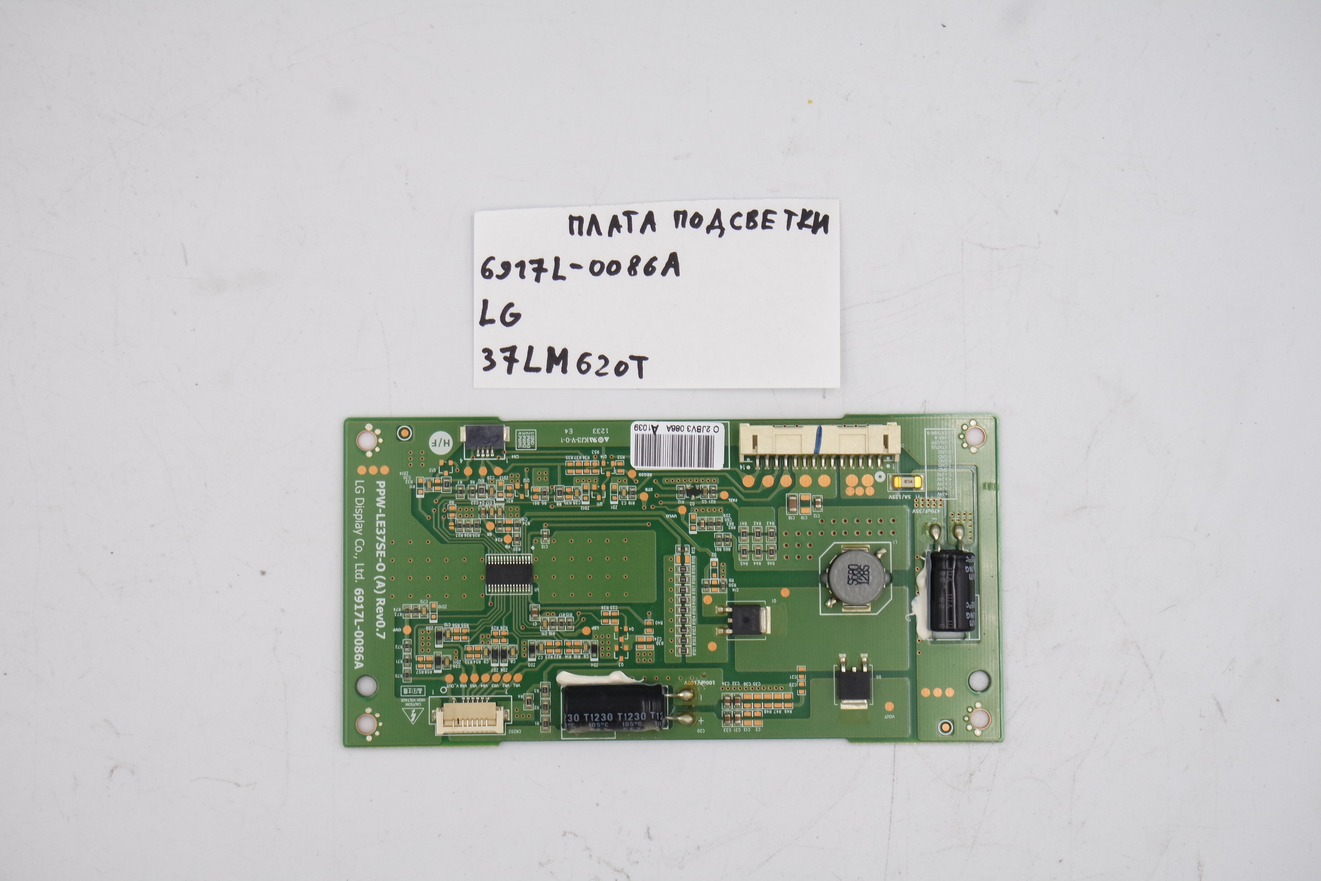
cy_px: 440
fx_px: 2348
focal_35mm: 64
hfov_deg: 31.4
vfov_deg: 21.2
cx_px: 660
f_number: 5.6
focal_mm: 24
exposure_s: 1/125
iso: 160
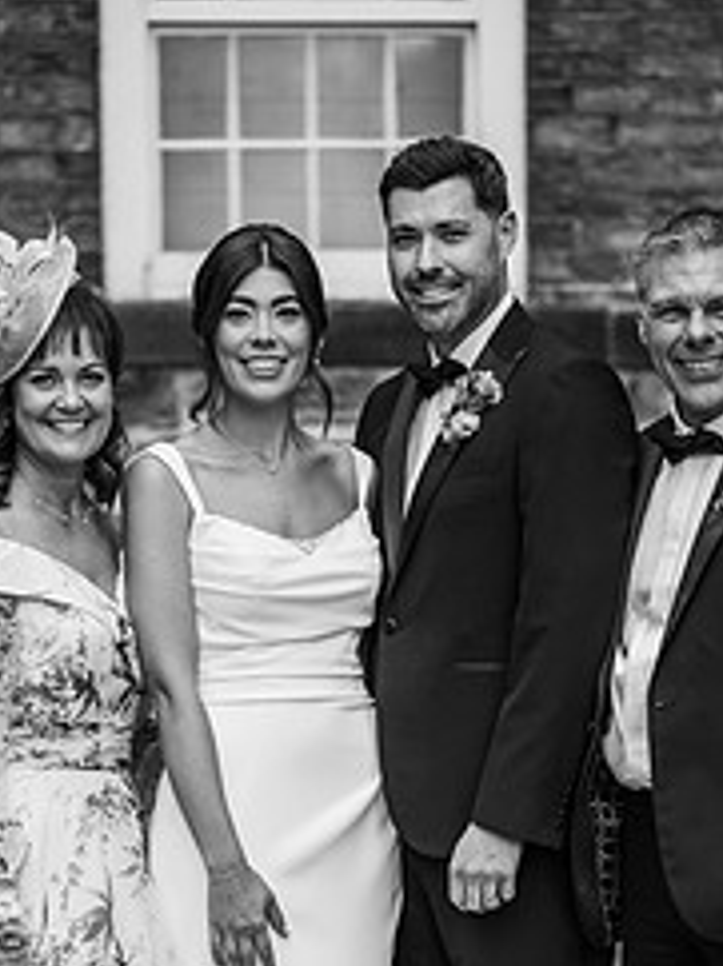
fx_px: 4240
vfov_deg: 12.9
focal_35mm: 152
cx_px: 377
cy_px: 890
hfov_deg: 9.7
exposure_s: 1/1000
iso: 100
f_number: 2.2
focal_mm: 85
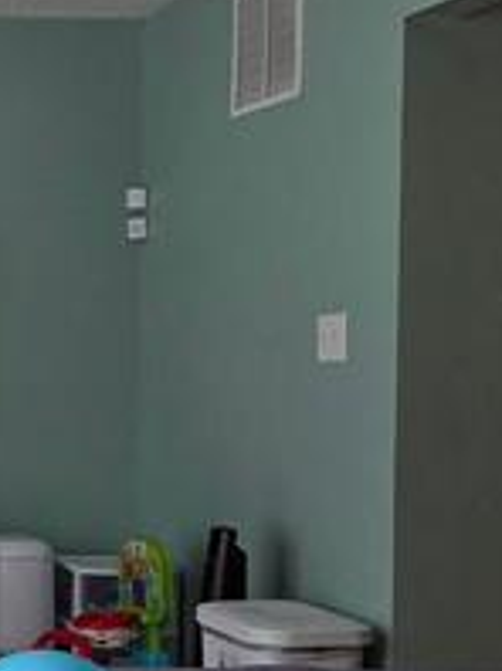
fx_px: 1376
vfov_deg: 27.4
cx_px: -434
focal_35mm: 71
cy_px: 396
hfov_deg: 16.7
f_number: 2.2
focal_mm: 2.2
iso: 160
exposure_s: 1/120
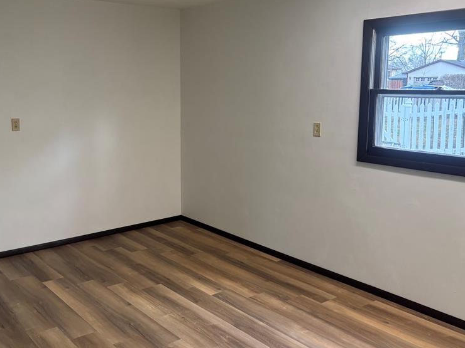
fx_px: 484
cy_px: 147
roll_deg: +0.3
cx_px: 195
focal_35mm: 36
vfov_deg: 39.6
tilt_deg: -7.5
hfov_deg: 51.1
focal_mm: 5.96
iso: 80
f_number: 1.6
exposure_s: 1/60
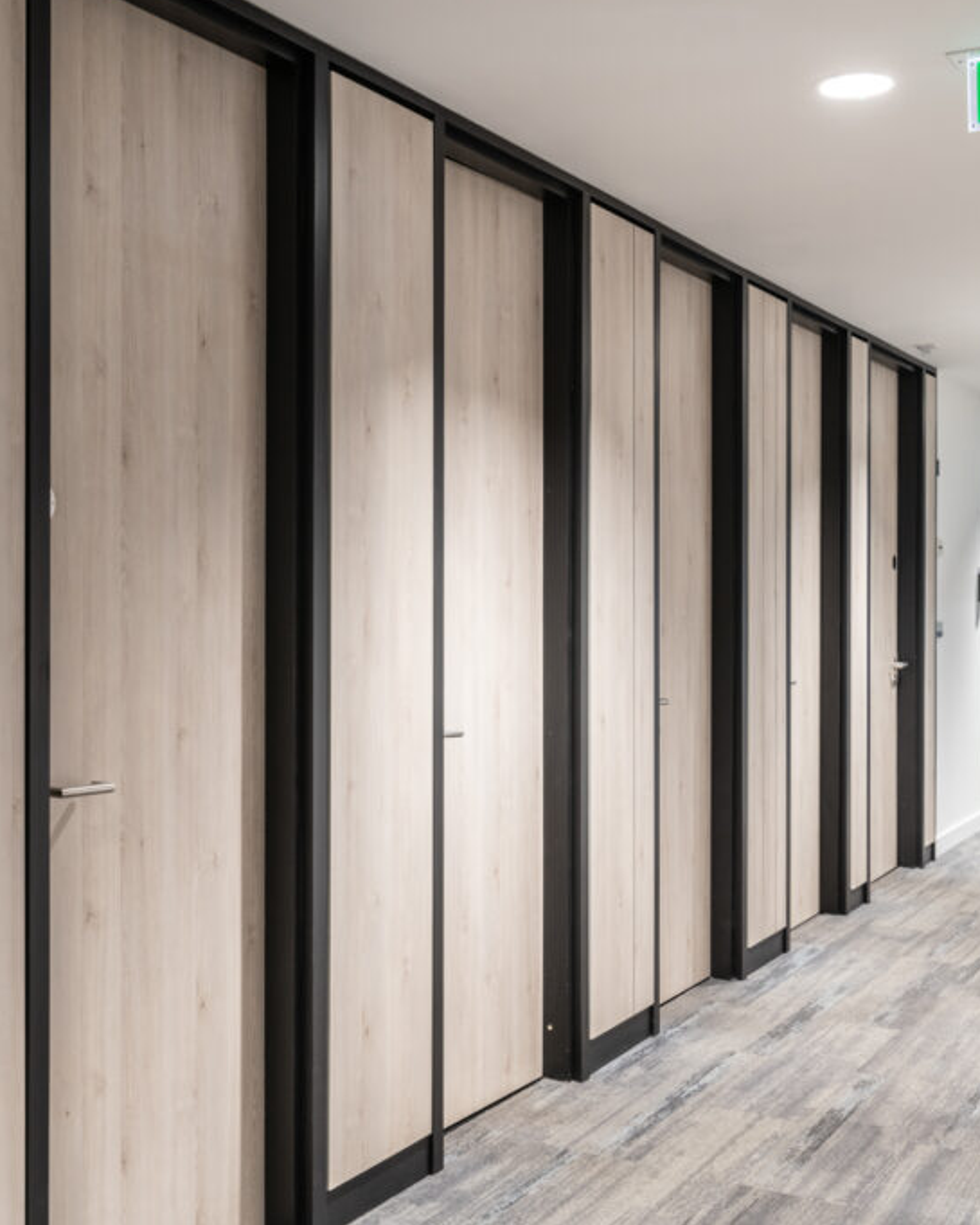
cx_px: 385
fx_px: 1559
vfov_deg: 42.9
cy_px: 612
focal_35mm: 43
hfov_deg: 34.8
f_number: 8
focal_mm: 30
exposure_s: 1/2.5
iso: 400
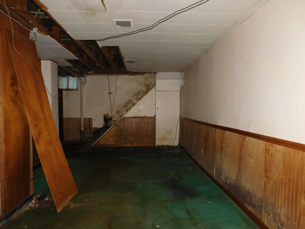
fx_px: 203
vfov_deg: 58.9
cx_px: 152
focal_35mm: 23
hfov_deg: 73.9
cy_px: 114
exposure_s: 1/30
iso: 200
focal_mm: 4
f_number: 3
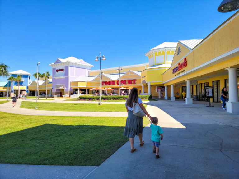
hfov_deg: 71.6
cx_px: 120
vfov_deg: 56.8
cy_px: 90
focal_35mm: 24
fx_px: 166
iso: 16
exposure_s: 1/688
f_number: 1.8
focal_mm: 6.7
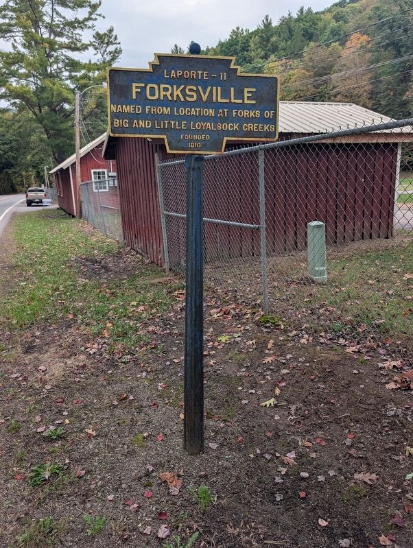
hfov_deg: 57.0
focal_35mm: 24
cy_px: 274
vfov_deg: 71.5
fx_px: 381
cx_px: 206
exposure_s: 1/334
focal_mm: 6.9
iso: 24
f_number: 1.68
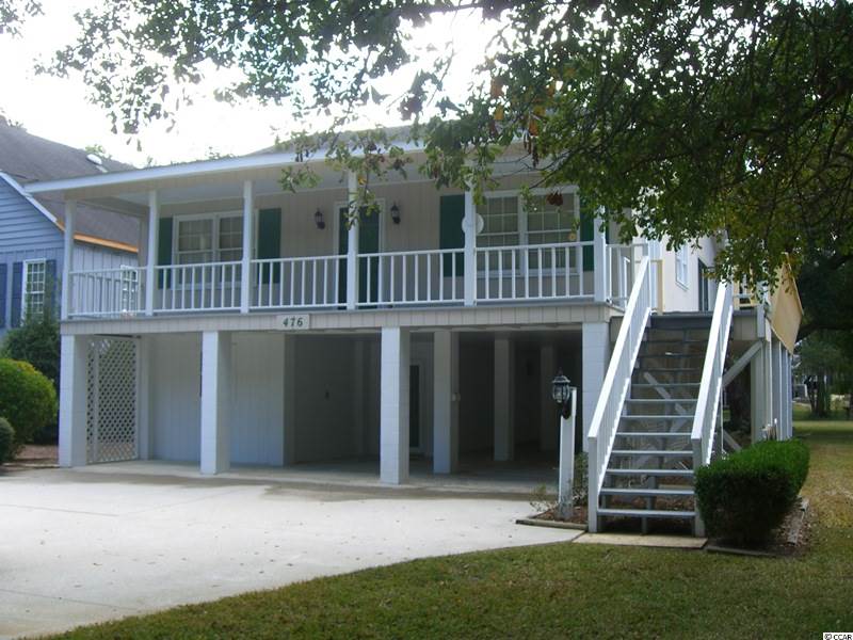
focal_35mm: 38
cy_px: 320
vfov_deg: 37.7
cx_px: 426
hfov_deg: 49.0
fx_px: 936
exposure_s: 1/100
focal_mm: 7.9
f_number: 4
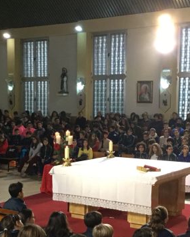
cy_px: 153
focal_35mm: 68
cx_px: 77
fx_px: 478
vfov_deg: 27.8
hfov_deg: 22.5
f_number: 2.4
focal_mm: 3.3
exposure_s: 1/33
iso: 200
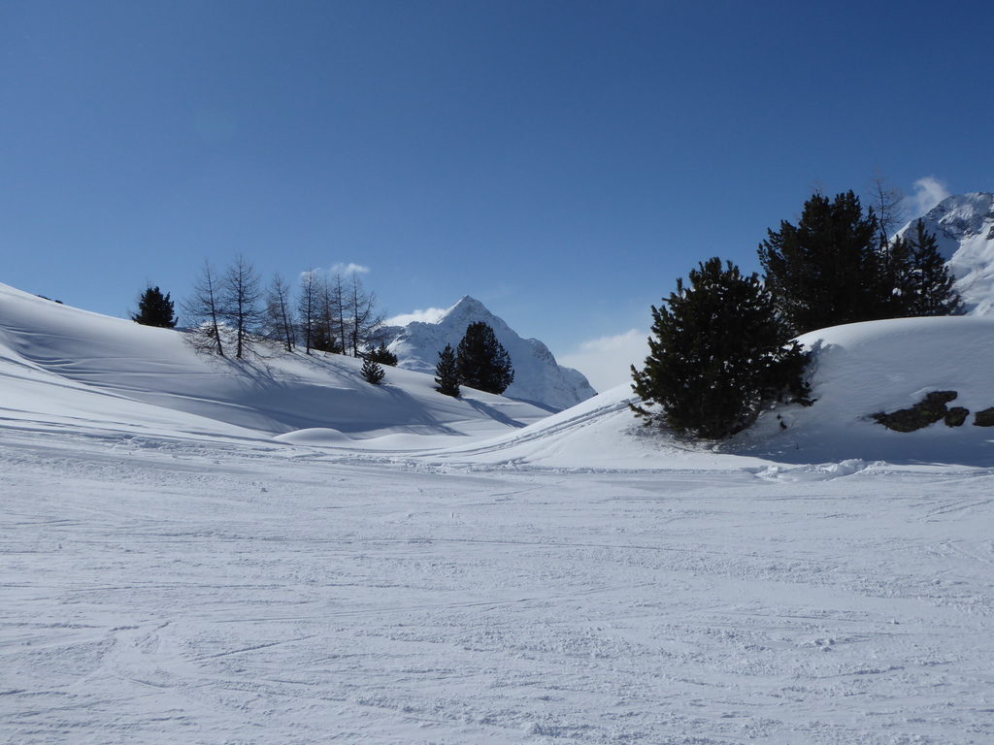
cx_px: 497
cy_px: 372
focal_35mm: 34
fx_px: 976
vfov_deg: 41.8
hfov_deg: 54.0
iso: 80
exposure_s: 1/1600
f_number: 5
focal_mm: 5.8
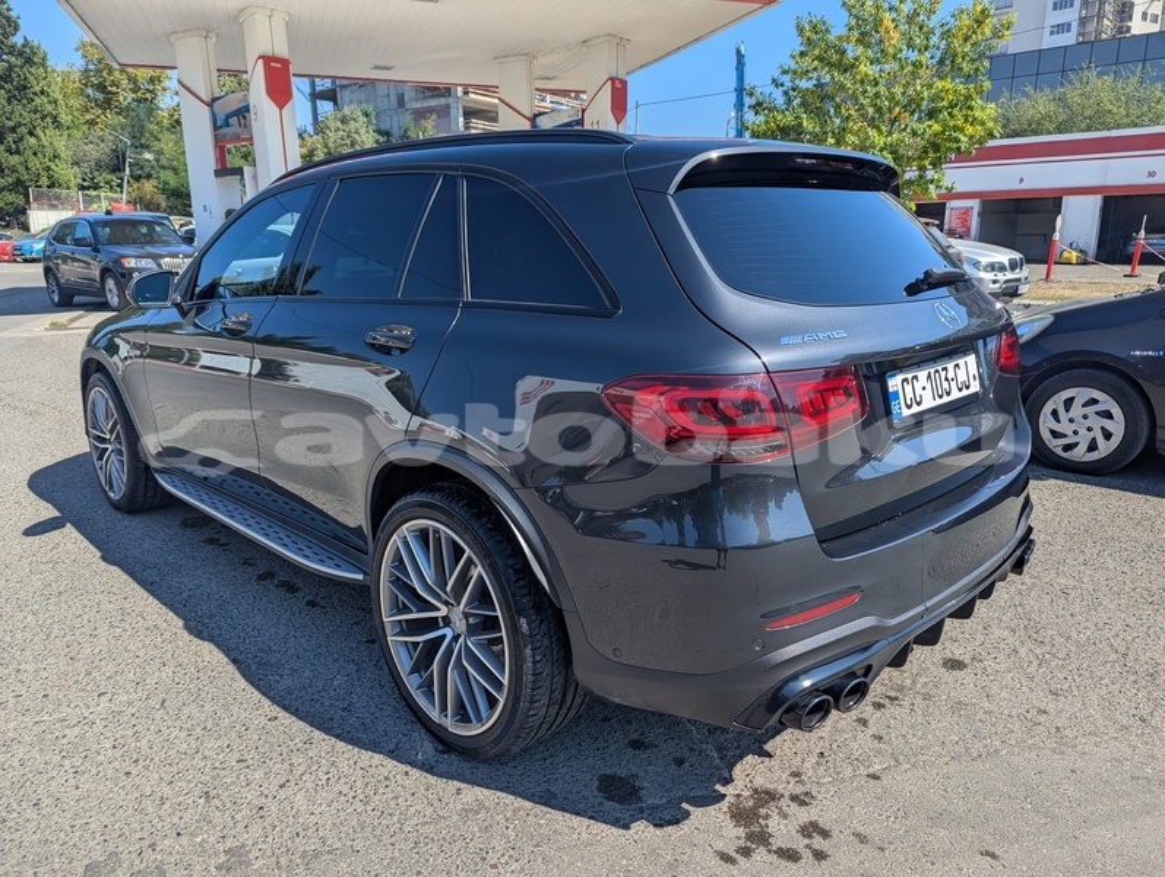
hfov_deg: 71.5
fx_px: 809
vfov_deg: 56.9
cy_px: 438
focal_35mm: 24
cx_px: 582
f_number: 1.85
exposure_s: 1/1471
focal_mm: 6.81
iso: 44
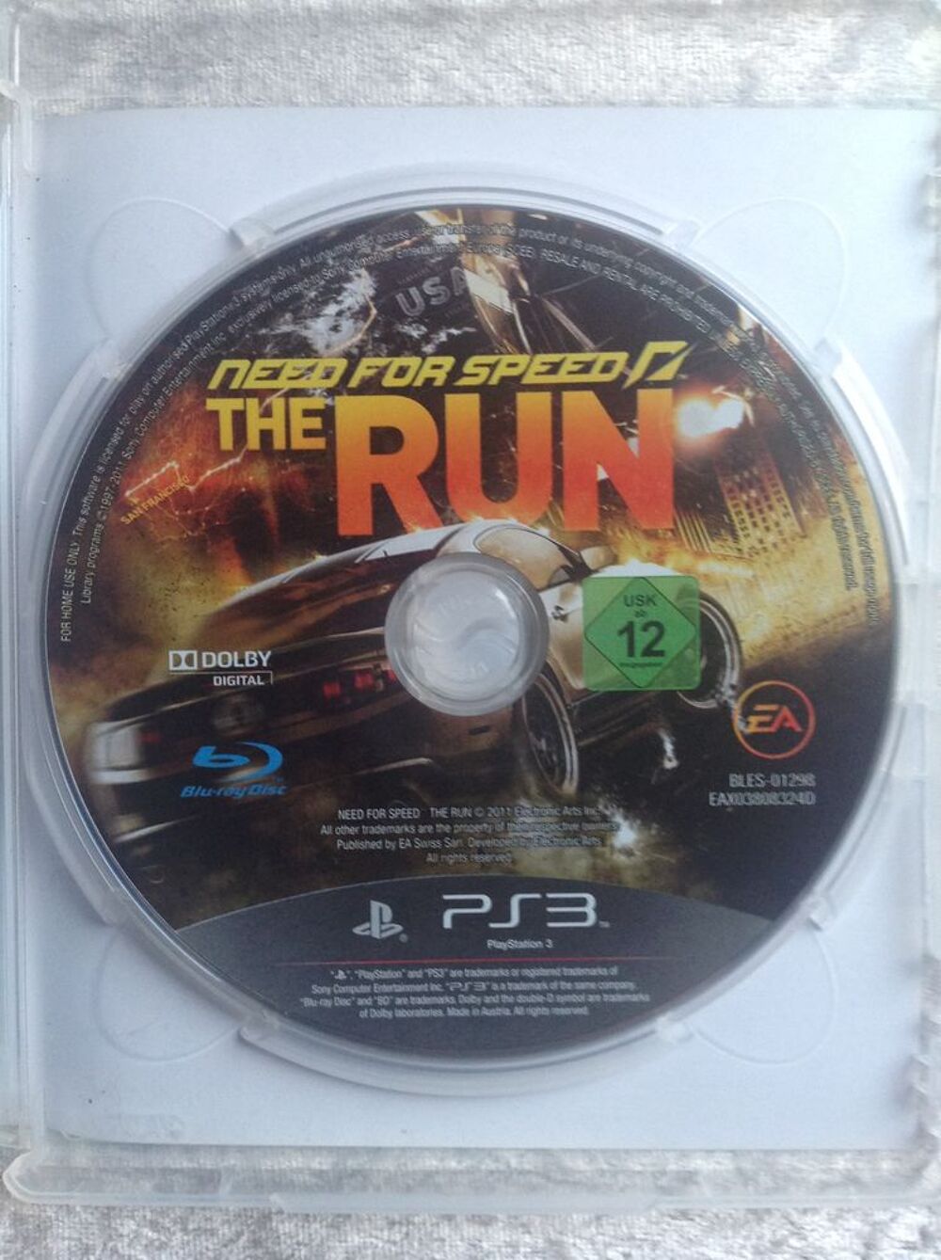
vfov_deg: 52.7
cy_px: 630
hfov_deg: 40.6
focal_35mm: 35
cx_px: 470
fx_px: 1272
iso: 125
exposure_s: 1/15
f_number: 2.4
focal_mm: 4.28
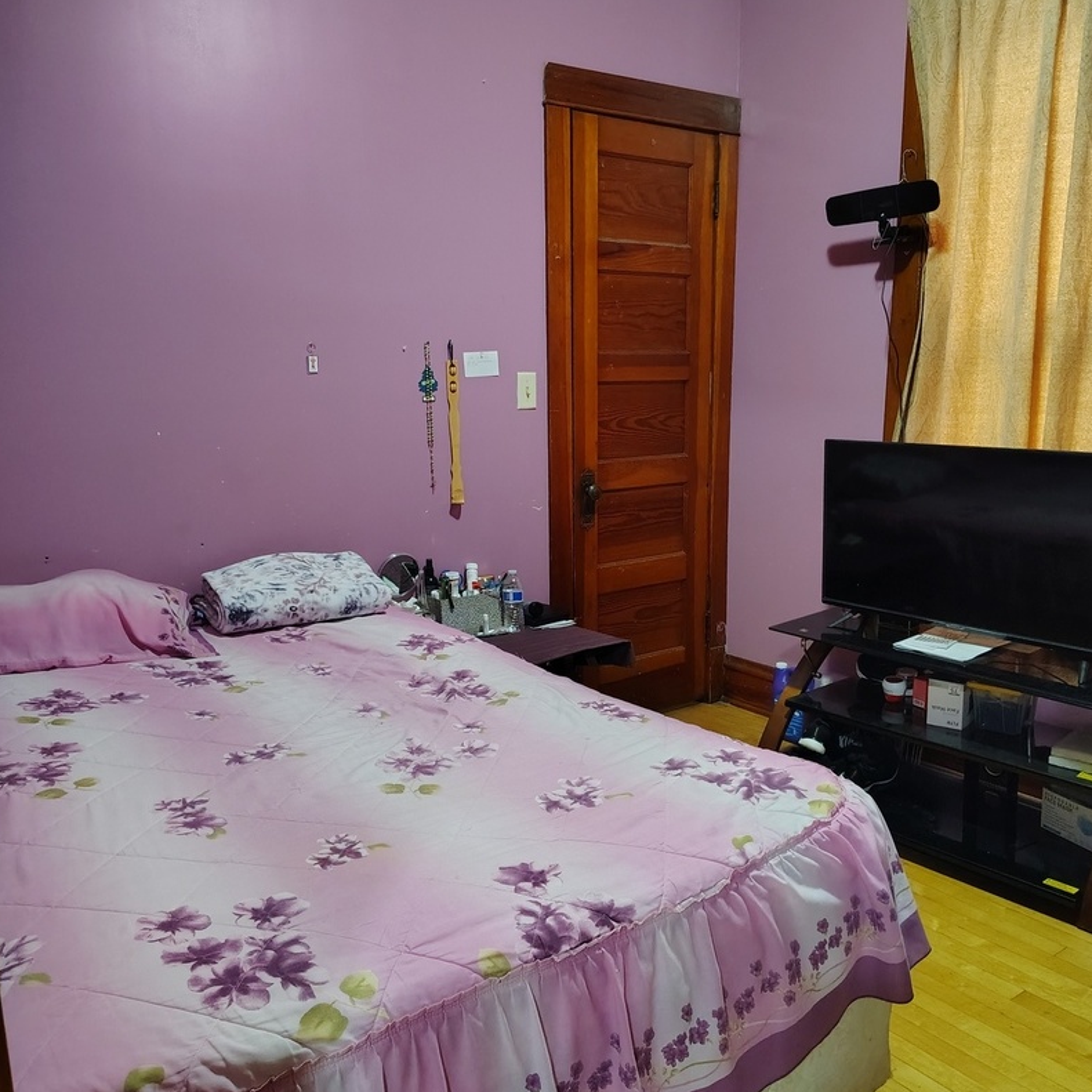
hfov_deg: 55.6
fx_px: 1035
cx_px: 535
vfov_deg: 55.6
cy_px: 560
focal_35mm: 29
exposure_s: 1/24
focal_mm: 5.56
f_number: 1.8
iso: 4094
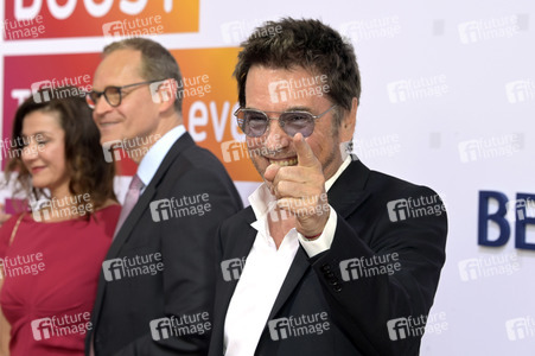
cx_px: 268
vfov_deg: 11.8
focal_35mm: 116
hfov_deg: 17.7
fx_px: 1723
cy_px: 178
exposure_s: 1/160
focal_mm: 116
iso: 500
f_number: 7.1
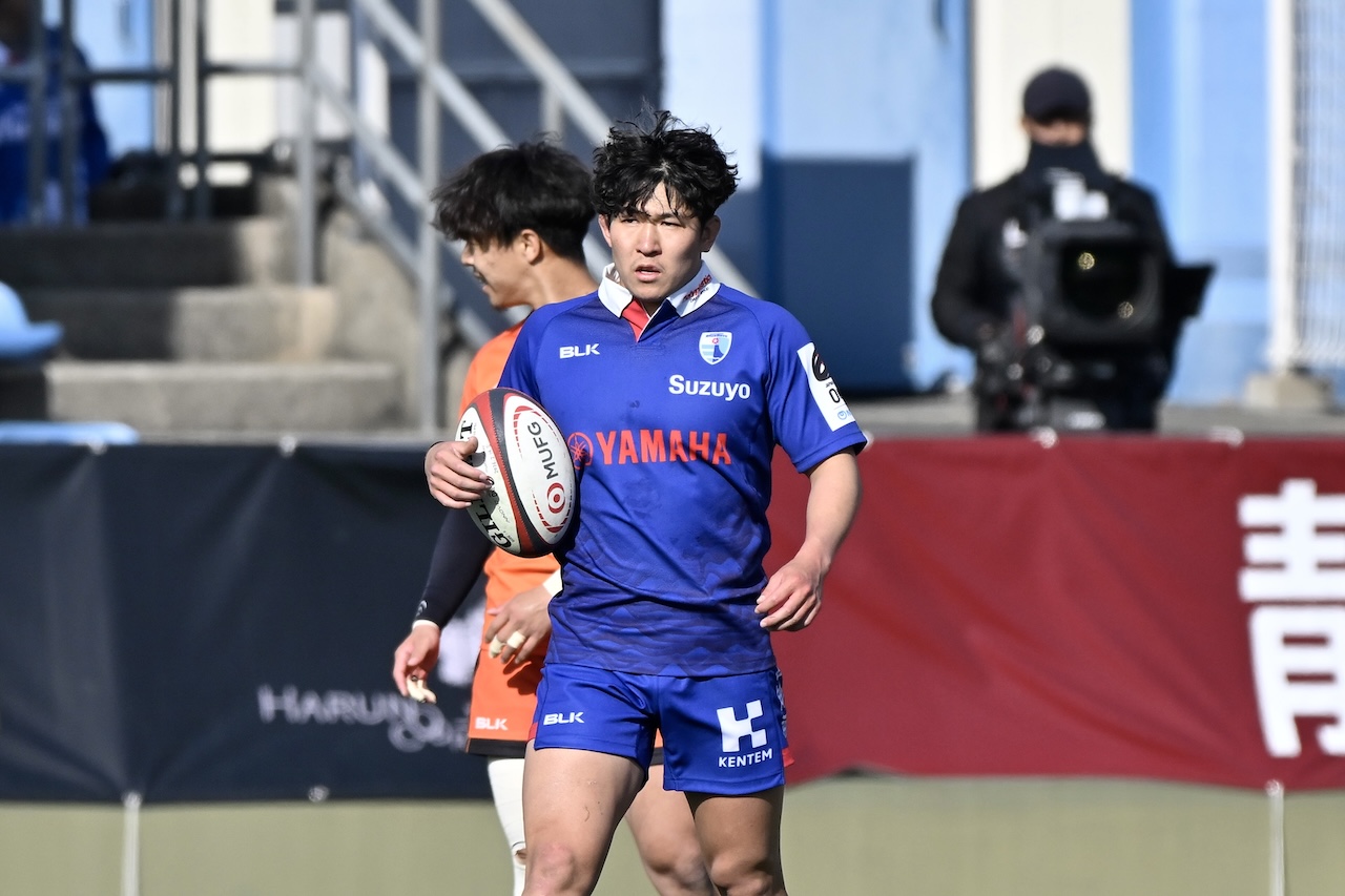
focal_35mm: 900
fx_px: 33618
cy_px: 448
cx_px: 672
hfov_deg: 2.3
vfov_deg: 1.5
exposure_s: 1/1600
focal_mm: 600
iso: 400
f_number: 7.1
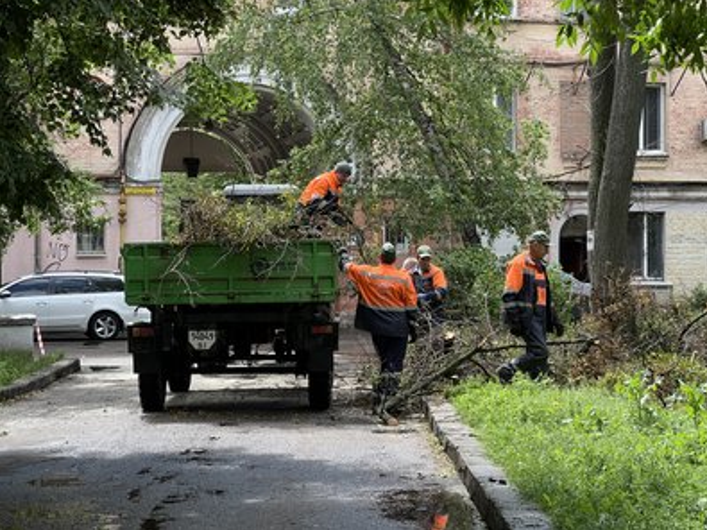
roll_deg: +0.4
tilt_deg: -0.1
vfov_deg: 18.9
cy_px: 265
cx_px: 356
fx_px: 1593
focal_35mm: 78
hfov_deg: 25.0
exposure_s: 1/158
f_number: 2.8
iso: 32
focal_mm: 9
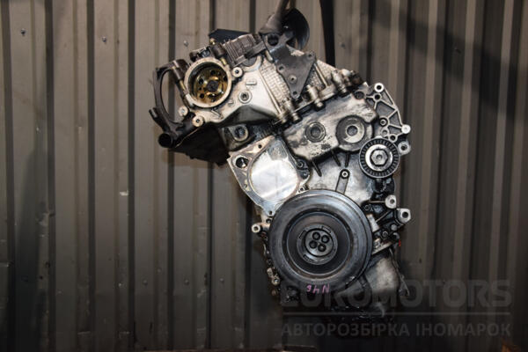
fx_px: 528
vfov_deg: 36.9
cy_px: 176
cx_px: 264
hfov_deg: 53.1
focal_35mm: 36
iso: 800
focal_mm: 24
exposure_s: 1/60
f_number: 5
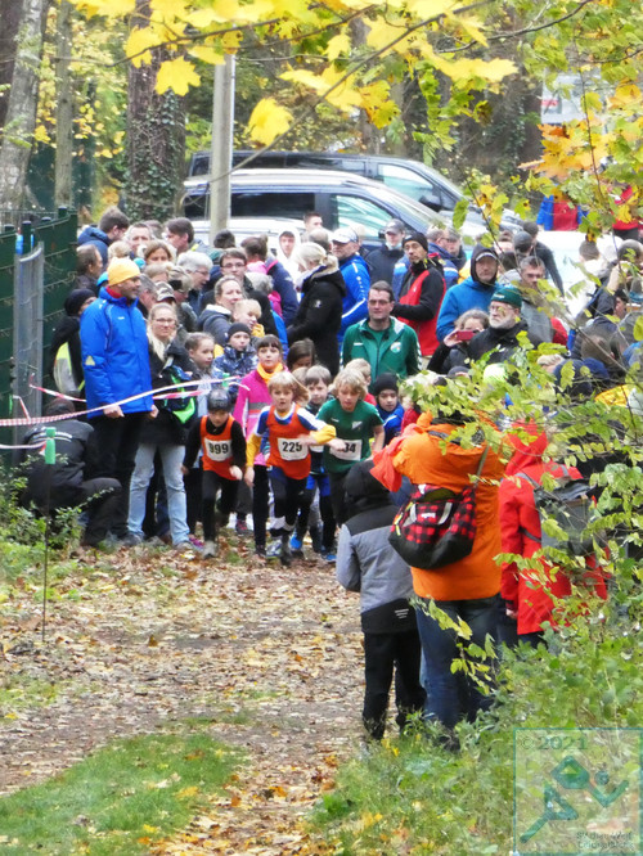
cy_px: 428
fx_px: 17821
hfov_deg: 2.1
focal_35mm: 720
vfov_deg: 2.8
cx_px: 322
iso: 1600
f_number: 6.4
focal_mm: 129
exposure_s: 1/125
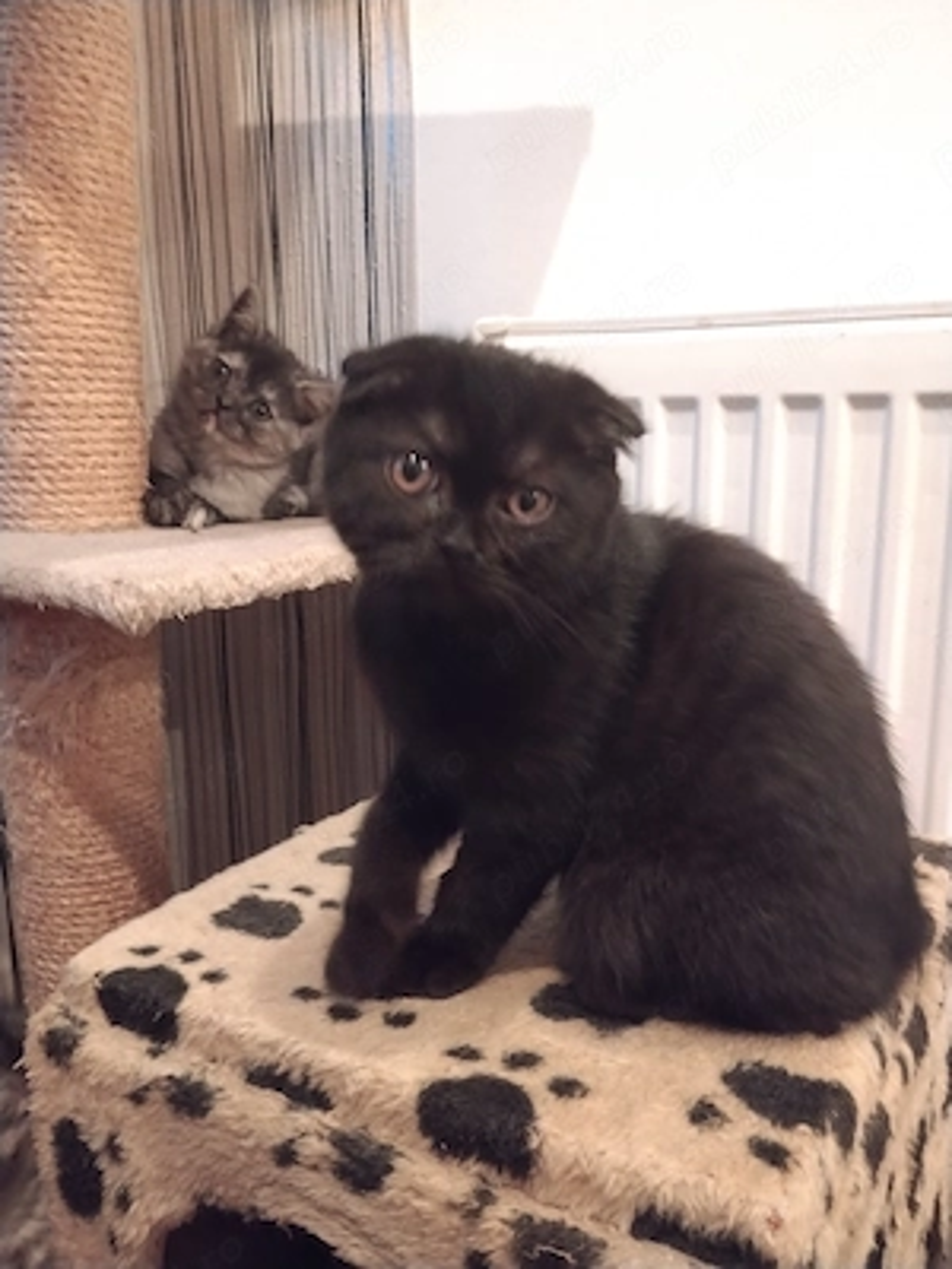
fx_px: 1063
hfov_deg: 48.2
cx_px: 476
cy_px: 634
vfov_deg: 61.7
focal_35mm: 29
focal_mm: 4.22
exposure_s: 1/16.7
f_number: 1.8
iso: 2000
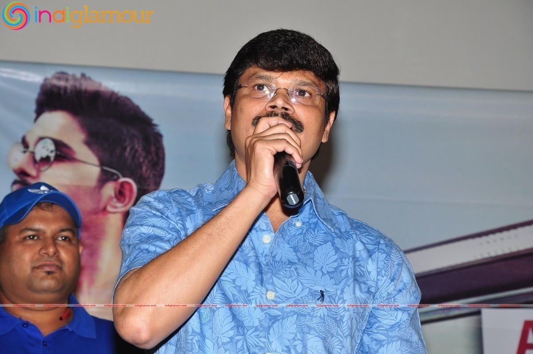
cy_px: 177
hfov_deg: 13.1
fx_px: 2329
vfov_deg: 8.7
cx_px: 266
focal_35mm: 158
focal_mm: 105
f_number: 10
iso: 500
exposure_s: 1/125
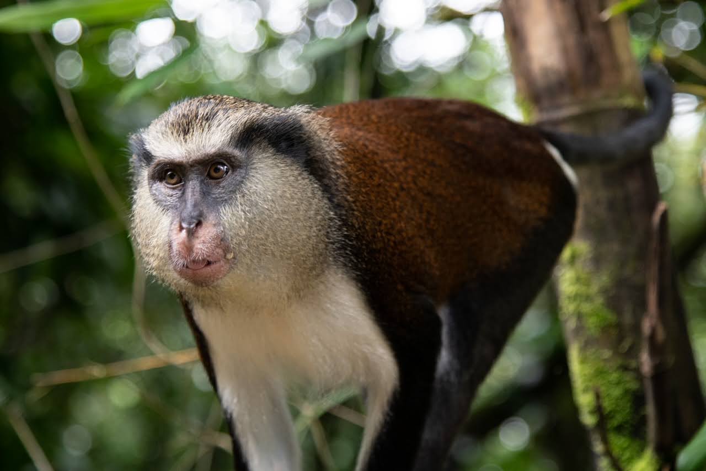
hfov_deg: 23.6
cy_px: 236
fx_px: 1687
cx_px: 353
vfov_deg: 15.9
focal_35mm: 86
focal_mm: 86
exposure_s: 1/200
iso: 800
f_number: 4
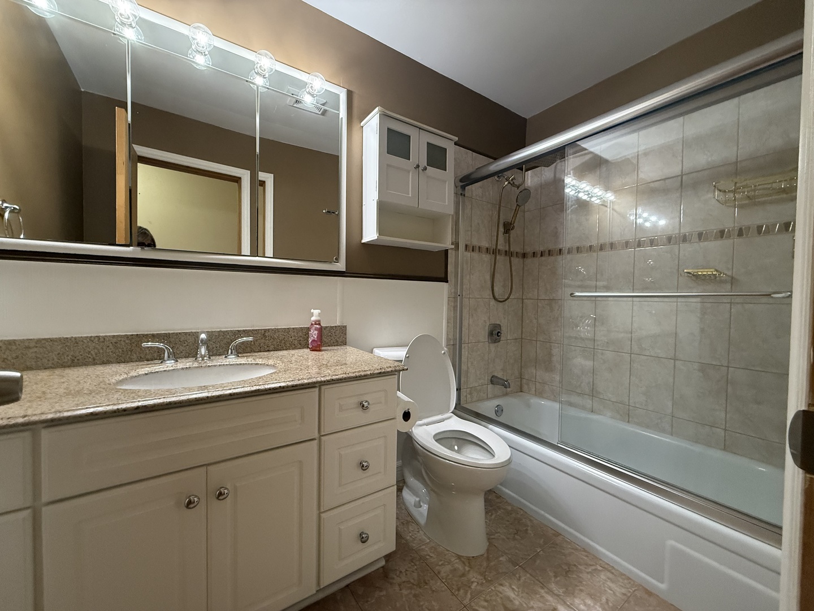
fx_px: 329
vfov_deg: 85.7
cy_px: 306
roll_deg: -0.9
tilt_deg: -1.4
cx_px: 407
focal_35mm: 14
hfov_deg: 102.1
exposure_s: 1/120
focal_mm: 2.22
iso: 500
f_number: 2.2
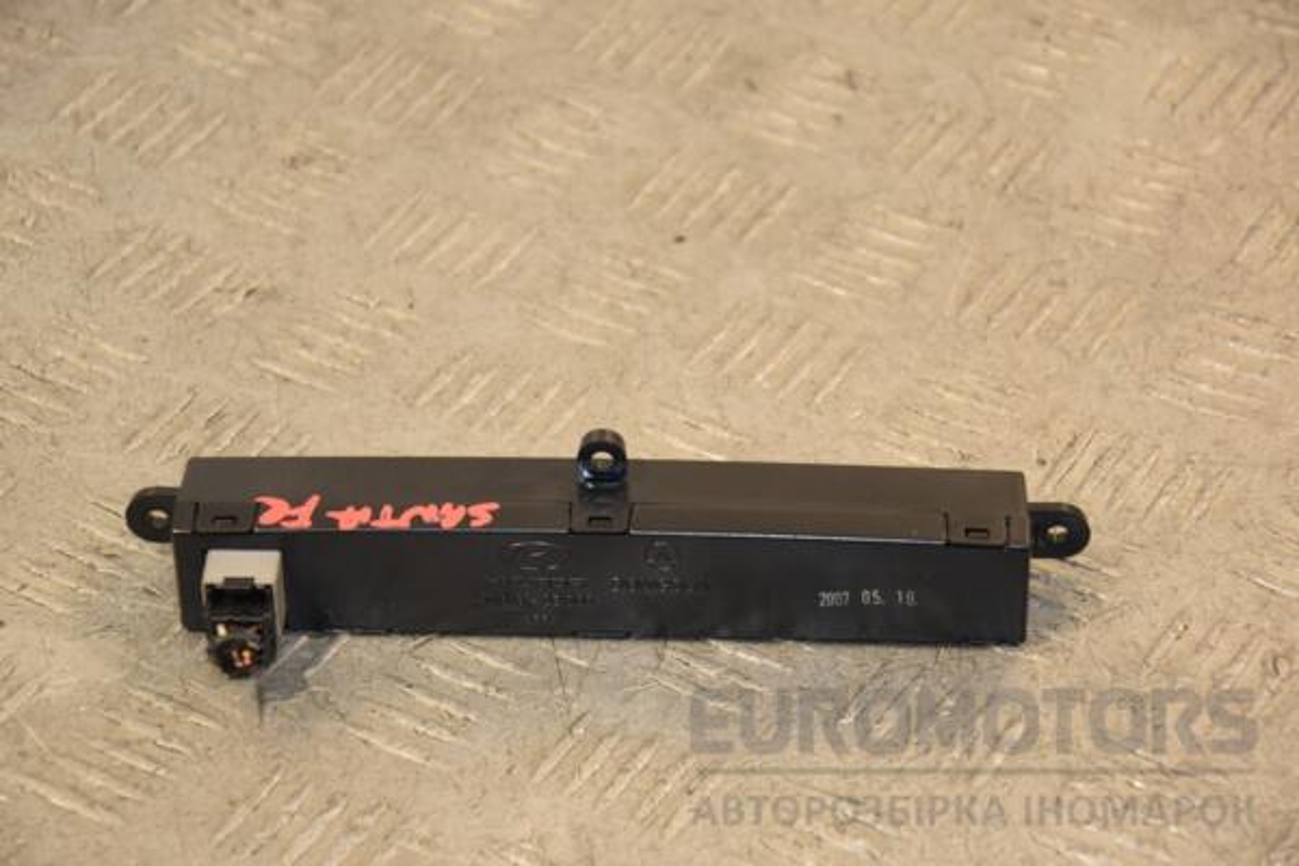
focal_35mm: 120
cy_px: 433
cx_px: 650
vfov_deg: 11.4
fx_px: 4330
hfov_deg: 17.1
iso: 800
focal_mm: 80
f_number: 5.3
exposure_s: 1/100
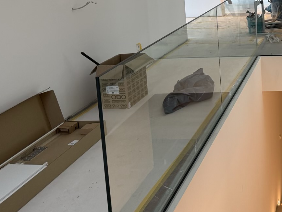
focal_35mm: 53
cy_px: -8
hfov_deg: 32.5
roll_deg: +1.5
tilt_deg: -7.7
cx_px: 297
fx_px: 432
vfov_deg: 25.9
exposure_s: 1/50
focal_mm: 6.76
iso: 160
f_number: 1.78
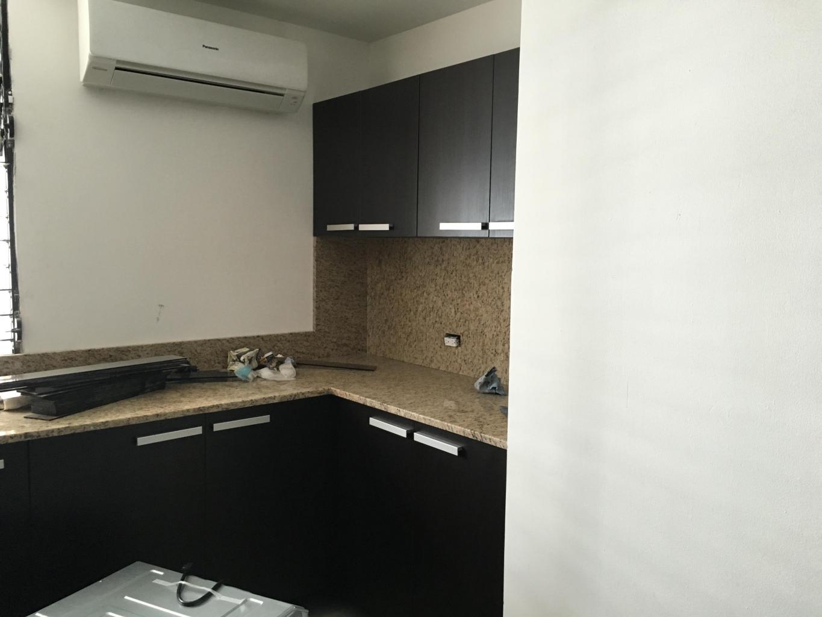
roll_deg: -1.4
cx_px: 411
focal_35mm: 29
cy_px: 308
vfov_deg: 48.2
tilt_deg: -5.7
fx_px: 689
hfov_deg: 61.7
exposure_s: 1/30
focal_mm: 4.15
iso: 125
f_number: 2.2
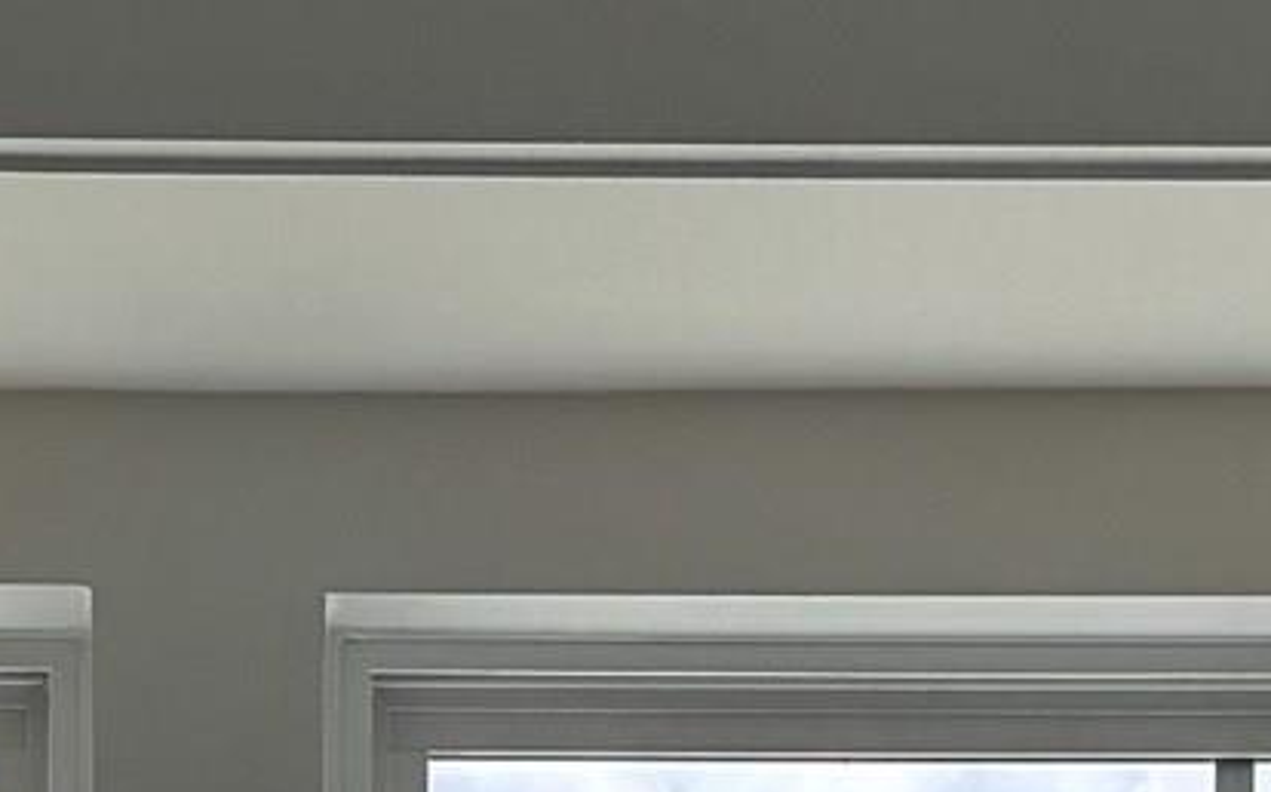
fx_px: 6541
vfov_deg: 6.6
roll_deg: -0.6
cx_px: 18
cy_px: 1962
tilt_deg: +1.7
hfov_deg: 11.0
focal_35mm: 189
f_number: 1.78
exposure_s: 1/2370
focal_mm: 6.76
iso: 80
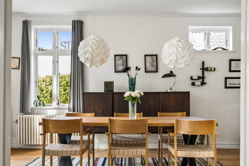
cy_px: 88
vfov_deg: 35.9
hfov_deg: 51.9
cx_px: 123
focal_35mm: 37
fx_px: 256
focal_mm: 34
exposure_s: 1/160
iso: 640
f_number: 2.8
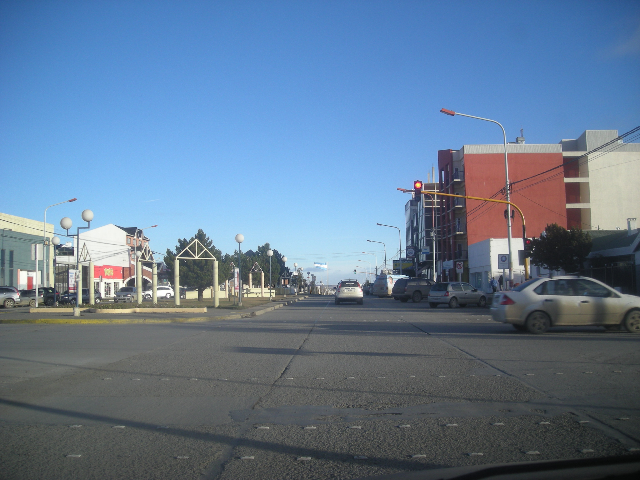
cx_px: 320
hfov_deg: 52.6
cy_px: 240
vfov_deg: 40.7
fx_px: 647
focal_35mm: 35
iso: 50
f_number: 5.7
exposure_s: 1/128
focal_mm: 5.7
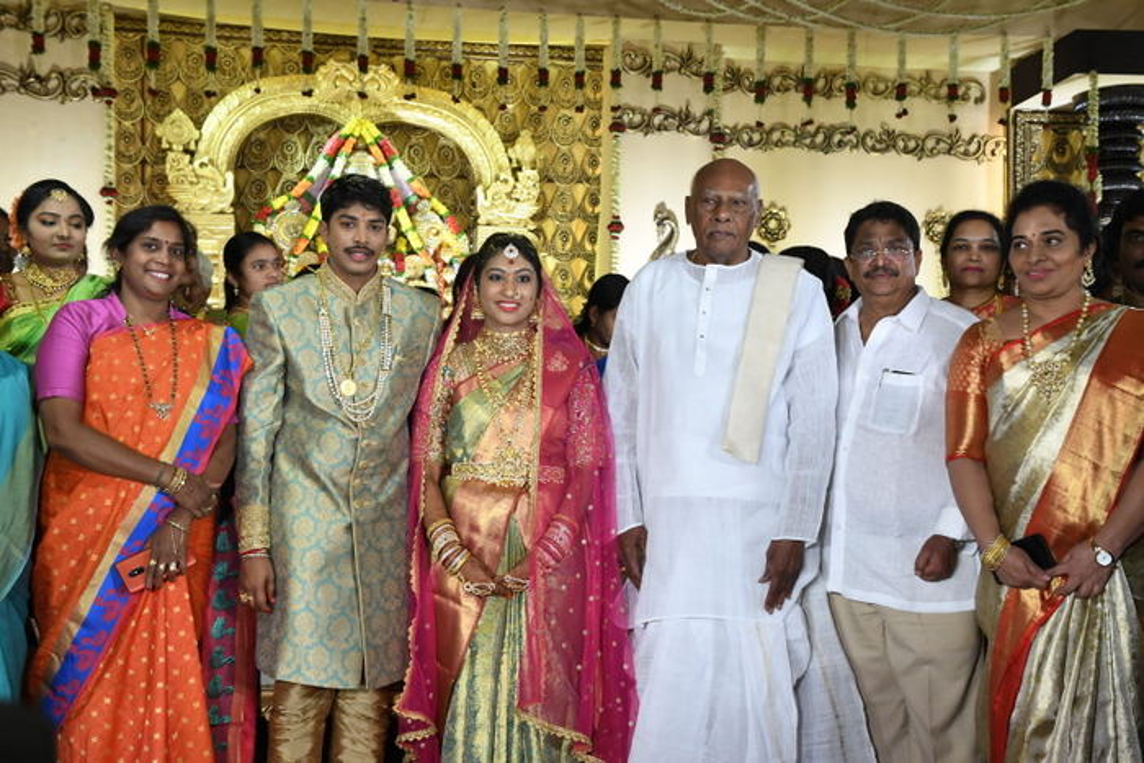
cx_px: 572
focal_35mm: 48
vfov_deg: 28.1
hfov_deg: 41.1
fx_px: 1526
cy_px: 382
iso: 1600
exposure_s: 1/125
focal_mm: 32
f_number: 6.3
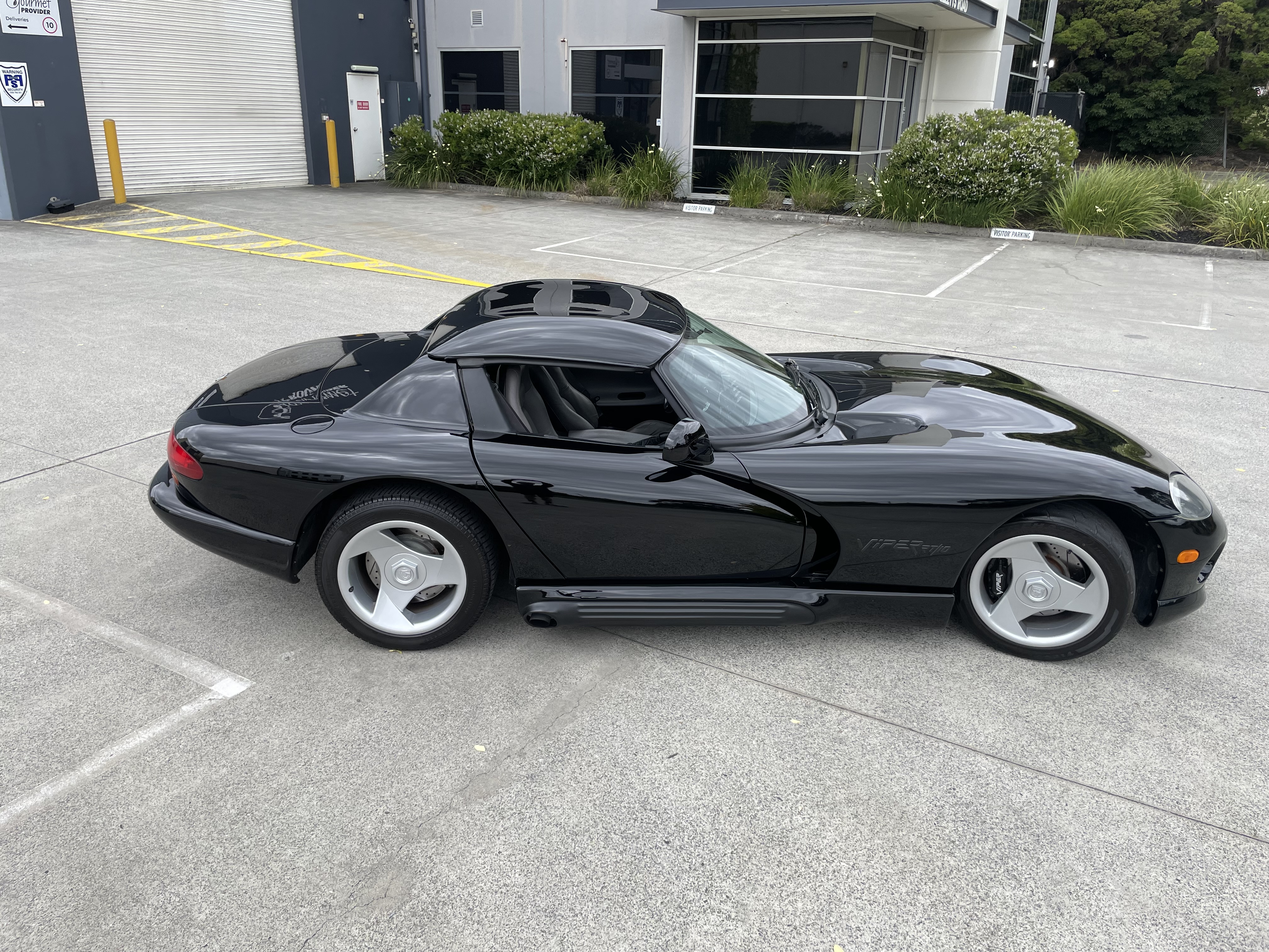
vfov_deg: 53.1
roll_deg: -1.3
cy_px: 476
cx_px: 634
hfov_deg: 67.3
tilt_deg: -20.0
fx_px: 953
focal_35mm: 26
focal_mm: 4.2
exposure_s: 1/1742
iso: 32
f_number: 1.6
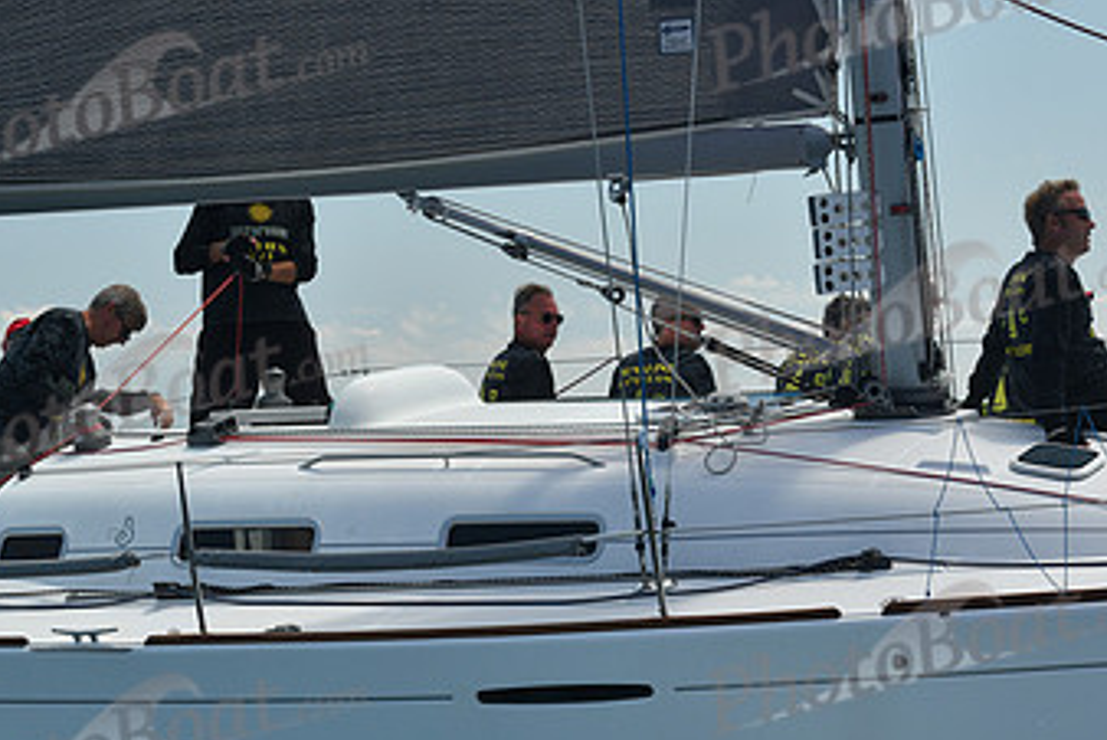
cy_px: 526
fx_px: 3693
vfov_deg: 11.4
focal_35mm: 120
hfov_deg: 17.0
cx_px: 540
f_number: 6.3
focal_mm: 70
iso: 320
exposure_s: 1/640
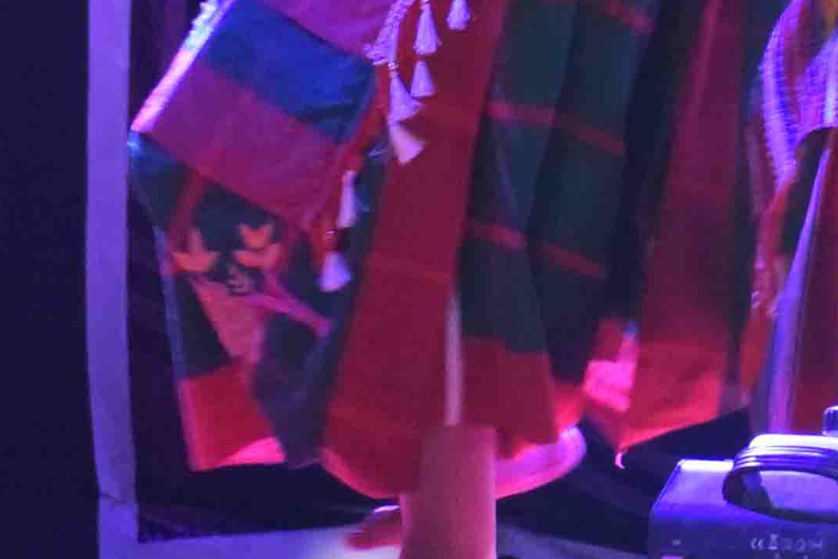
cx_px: 1907
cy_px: -324
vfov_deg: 1.6
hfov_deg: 2.4
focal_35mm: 849
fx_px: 19764
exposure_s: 1/125
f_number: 6.3
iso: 3200
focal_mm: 102
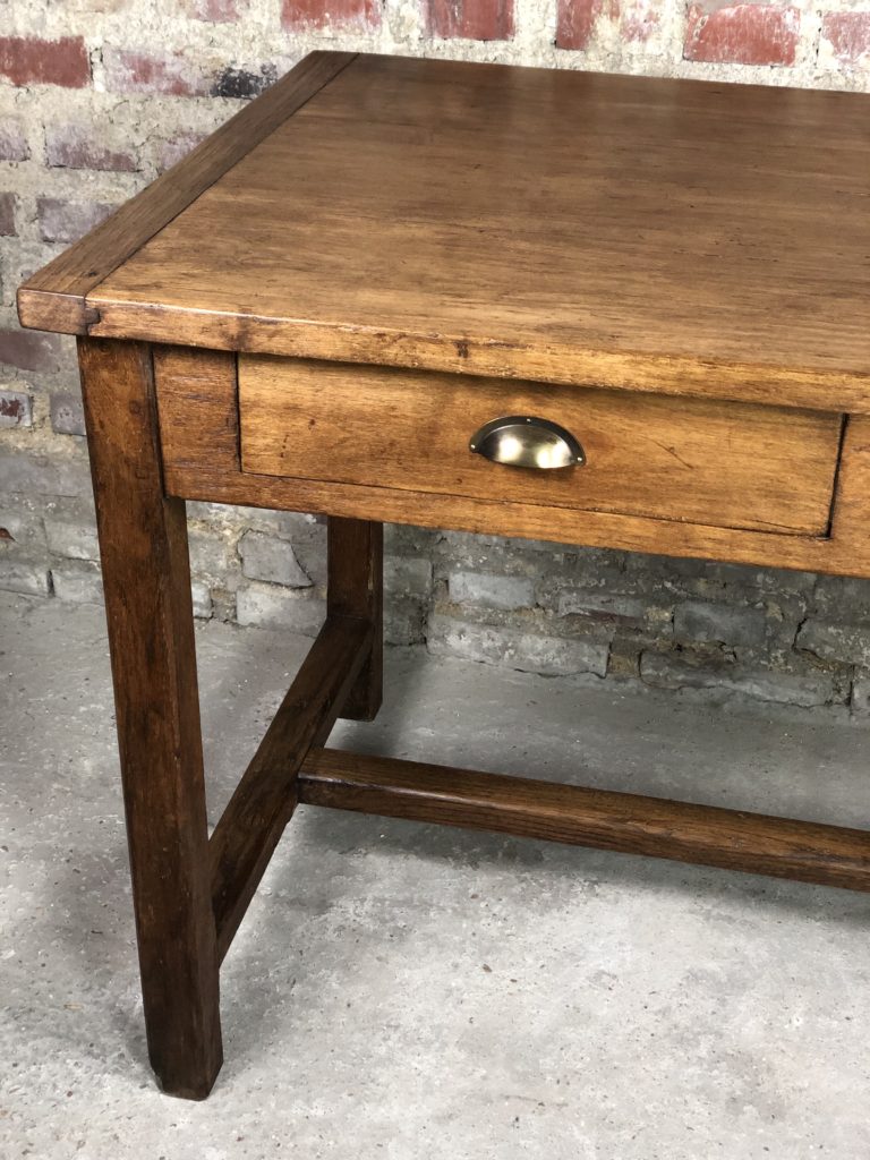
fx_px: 1743
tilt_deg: -29.9
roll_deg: -0.6
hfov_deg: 28.0
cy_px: 580
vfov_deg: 36.8
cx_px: 435
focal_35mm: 52
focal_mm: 6
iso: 125
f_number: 2.4
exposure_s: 1/25
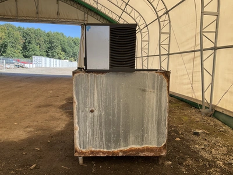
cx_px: 116
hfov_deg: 61.7
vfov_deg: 48.2
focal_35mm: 29
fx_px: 195
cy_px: 88
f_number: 1.8
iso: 25
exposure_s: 1/362
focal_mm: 3
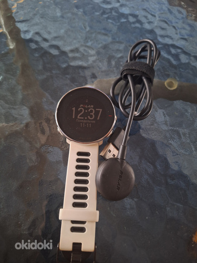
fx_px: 175
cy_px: 132
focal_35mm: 23
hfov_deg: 58.9
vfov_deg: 73.9
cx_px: 98
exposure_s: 1/20
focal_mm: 5.54
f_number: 1.8
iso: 500
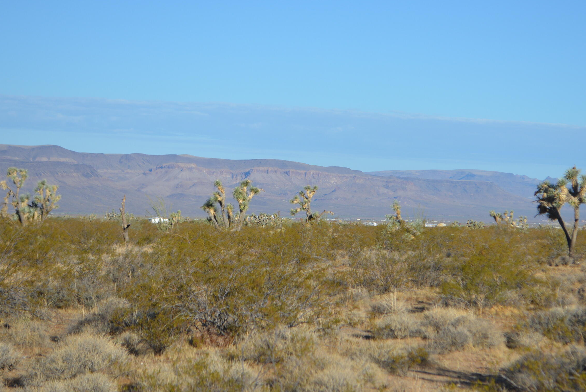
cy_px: 213
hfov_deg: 18.6
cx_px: 351
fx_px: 1787
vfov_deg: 12.5
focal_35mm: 110
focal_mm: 55
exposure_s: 1/1600
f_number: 7.1
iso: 400
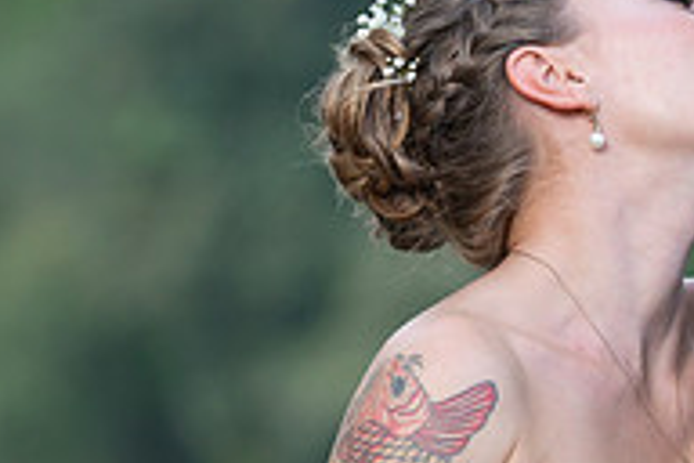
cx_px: 782
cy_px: 385
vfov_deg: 2.9
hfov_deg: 4.3
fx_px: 9176
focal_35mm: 476
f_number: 4
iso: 500
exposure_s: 1/200
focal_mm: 154
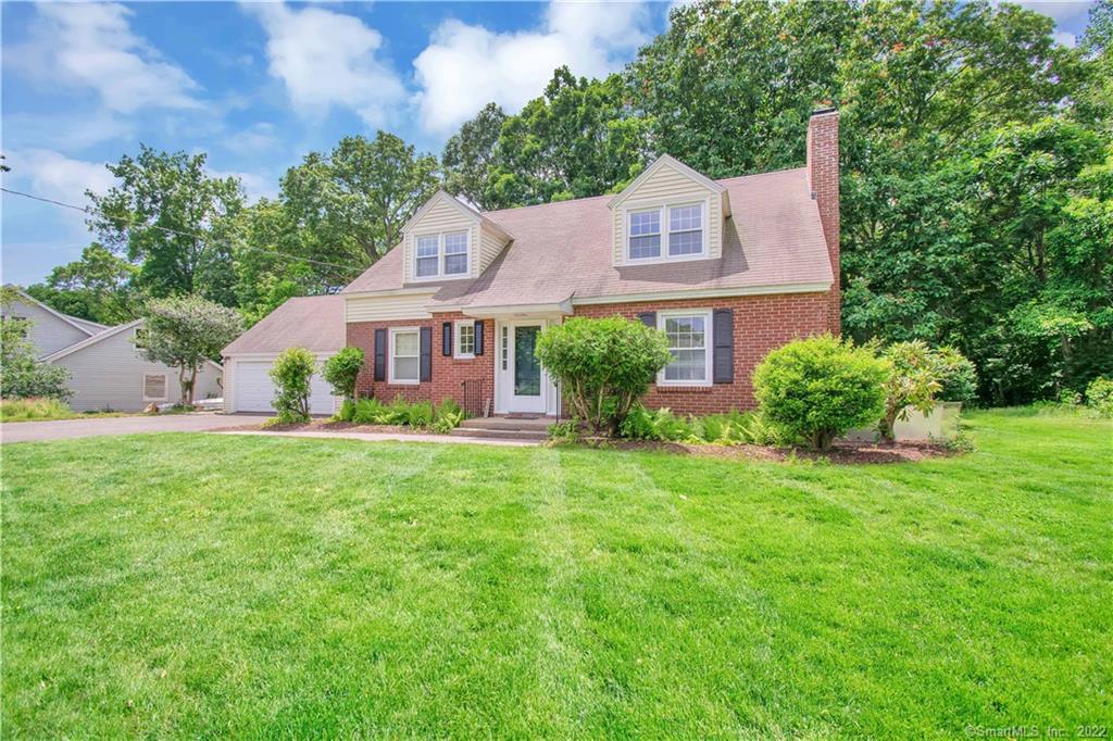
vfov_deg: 77.3
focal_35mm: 15
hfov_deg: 100.4
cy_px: 370
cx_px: 556
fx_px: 464
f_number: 8
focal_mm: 10
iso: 200
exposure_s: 1/500
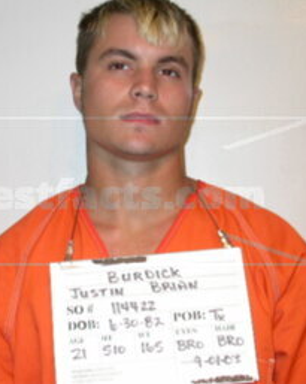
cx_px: 93
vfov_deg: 23.9
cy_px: 192
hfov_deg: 19.1
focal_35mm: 80
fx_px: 907
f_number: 3.1
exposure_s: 1/60.3
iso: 100
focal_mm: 12.7
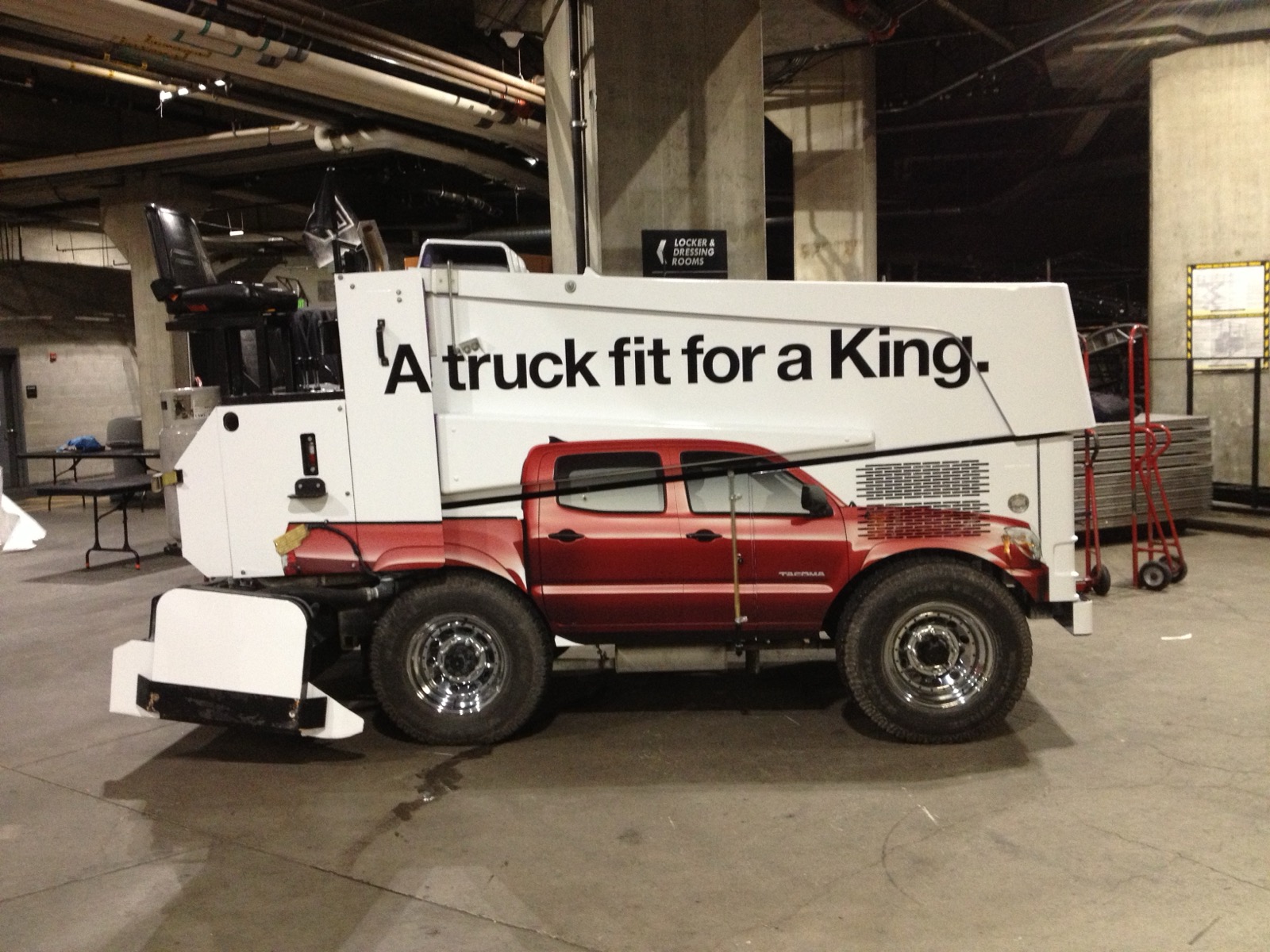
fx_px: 1284
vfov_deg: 40.7
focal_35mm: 35
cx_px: 635
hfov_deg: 52.6
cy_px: 476
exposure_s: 1/20
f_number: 2.4
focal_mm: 4.28
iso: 320
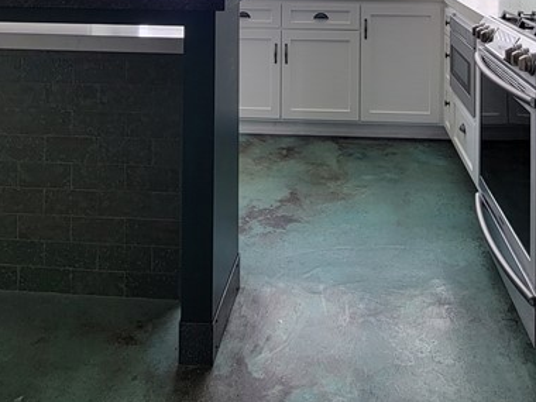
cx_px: 310
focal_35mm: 35
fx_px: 542
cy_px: -66
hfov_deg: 52.4
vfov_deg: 33.9
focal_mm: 2.2
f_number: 2.2
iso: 64
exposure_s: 1/50
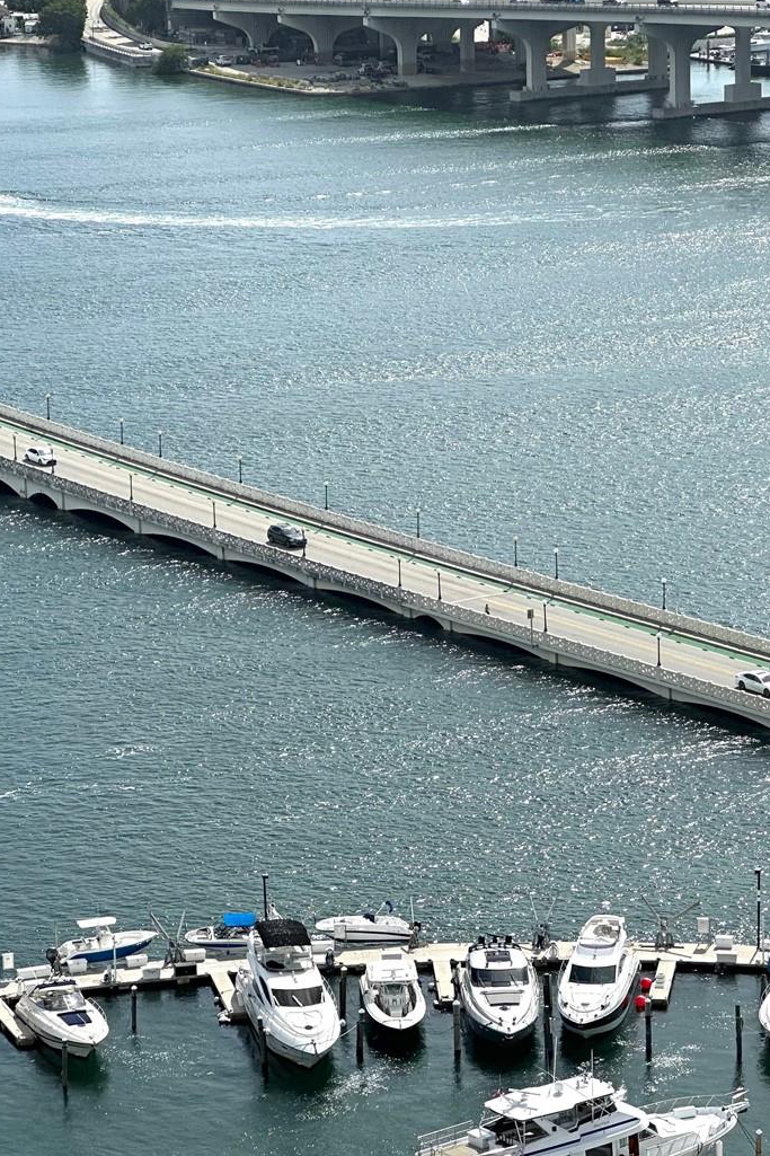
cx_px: 459
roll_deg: +1.3
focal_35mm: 125
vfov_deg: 16.4
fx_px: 4011
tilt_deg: -13.1
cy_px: 571
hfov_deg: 11.0
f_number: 2.8
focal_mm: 9
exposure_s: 1/1449
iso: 32
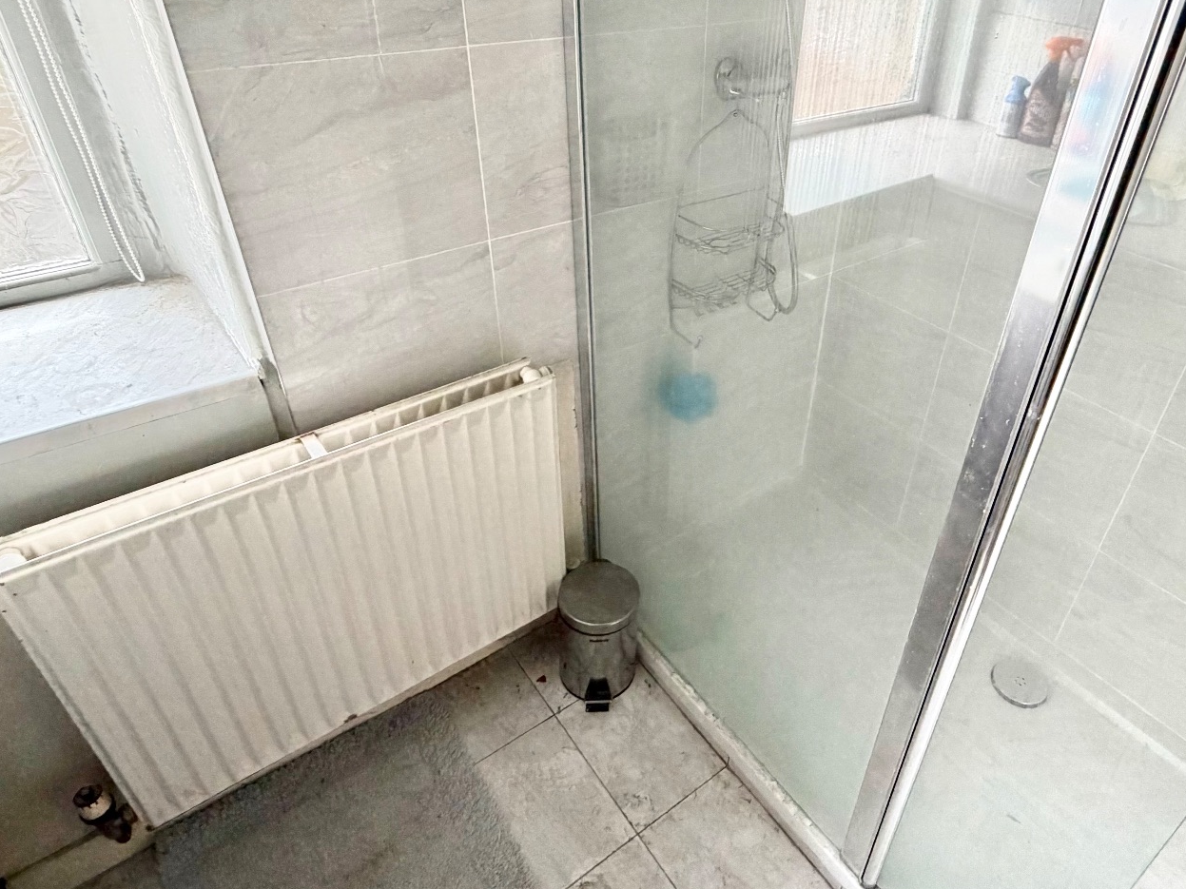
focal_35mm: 23
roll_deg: -2.6
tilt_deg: -34.0
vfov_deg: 58.7
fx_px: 788
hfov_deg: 73.3
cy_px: 384
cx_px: 696
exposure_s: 1/75
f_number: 2.2
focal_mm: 2.22
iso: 320
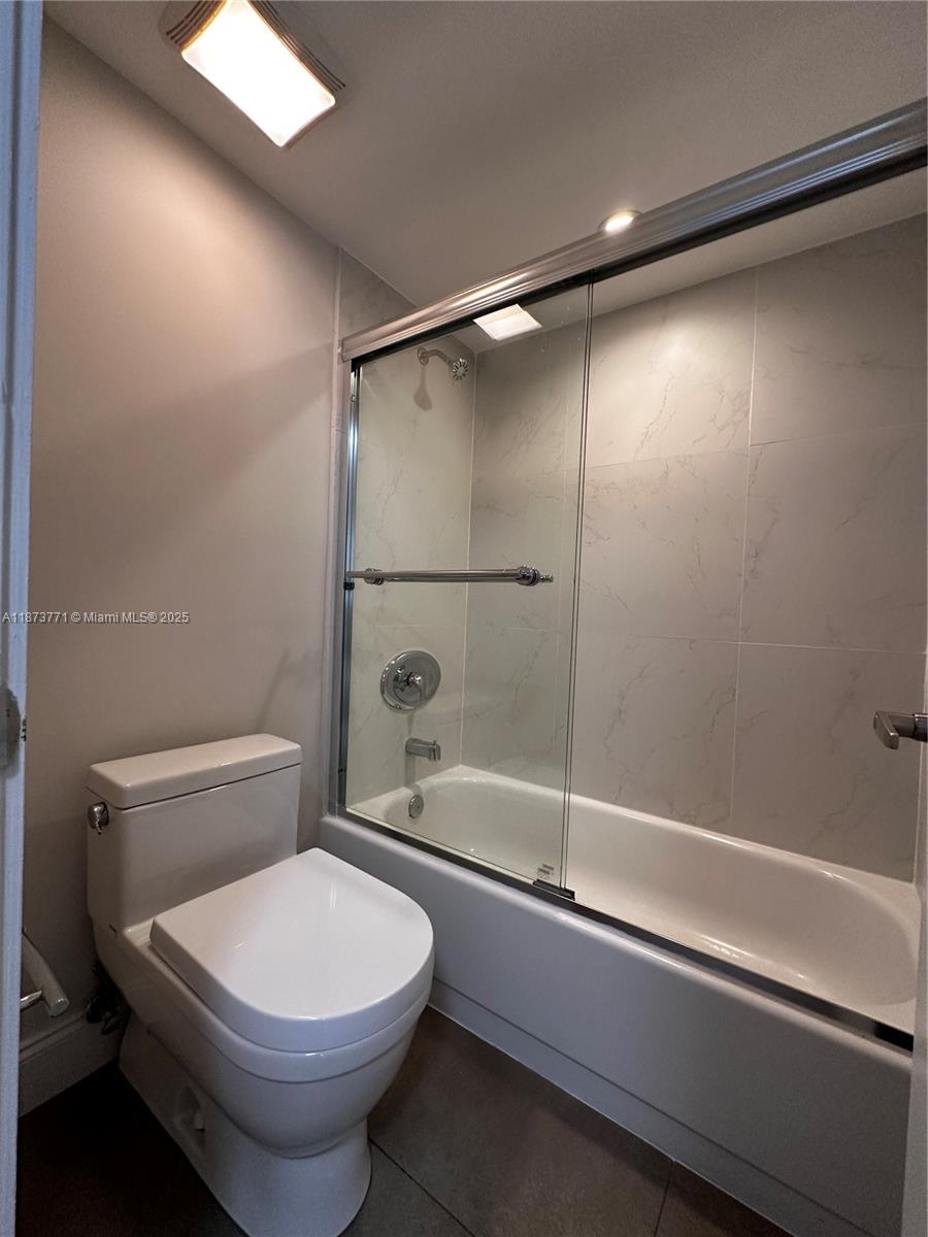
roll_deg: -2.4
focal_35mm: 14
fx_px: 500
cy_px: 618
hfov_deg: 85.7
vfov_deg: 102.1
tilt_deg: +1.3
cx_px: 464
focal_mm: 2.22
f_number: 2.2
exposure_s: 1/120
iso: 200
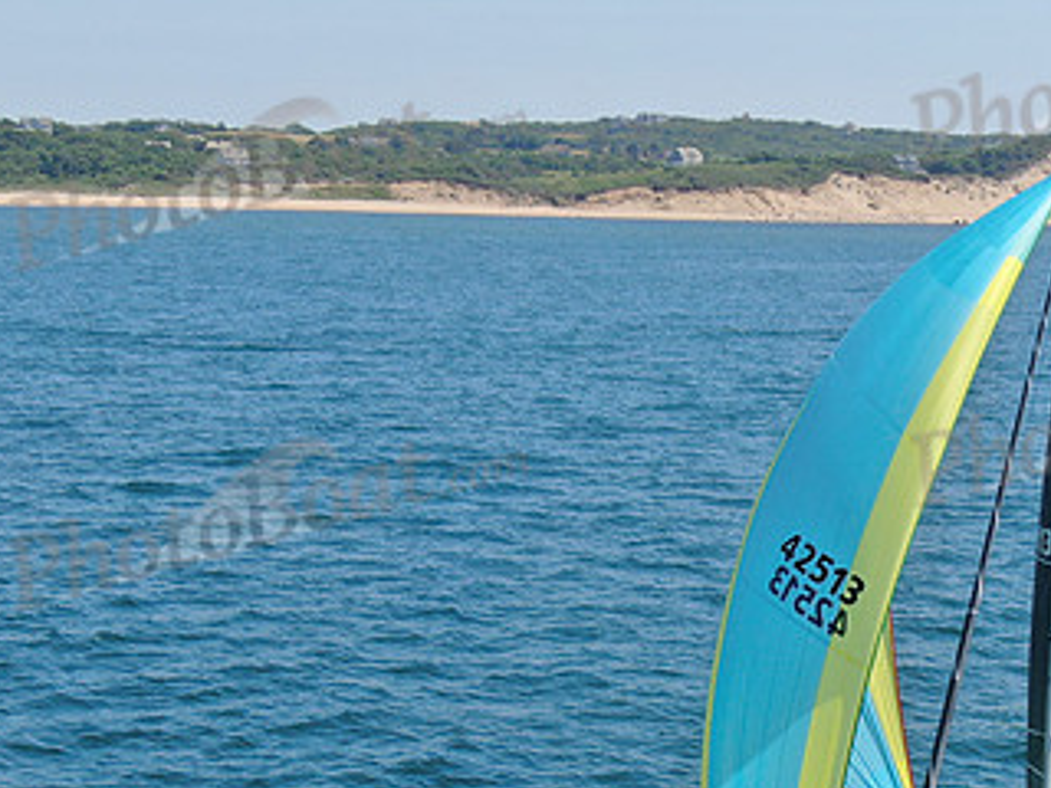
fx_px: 2641
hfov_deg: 22.4
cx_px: 723
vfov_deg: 16.8
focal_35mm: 87
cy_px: 655
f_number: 3.8
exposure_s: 1/640
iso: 100
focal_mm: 8.6
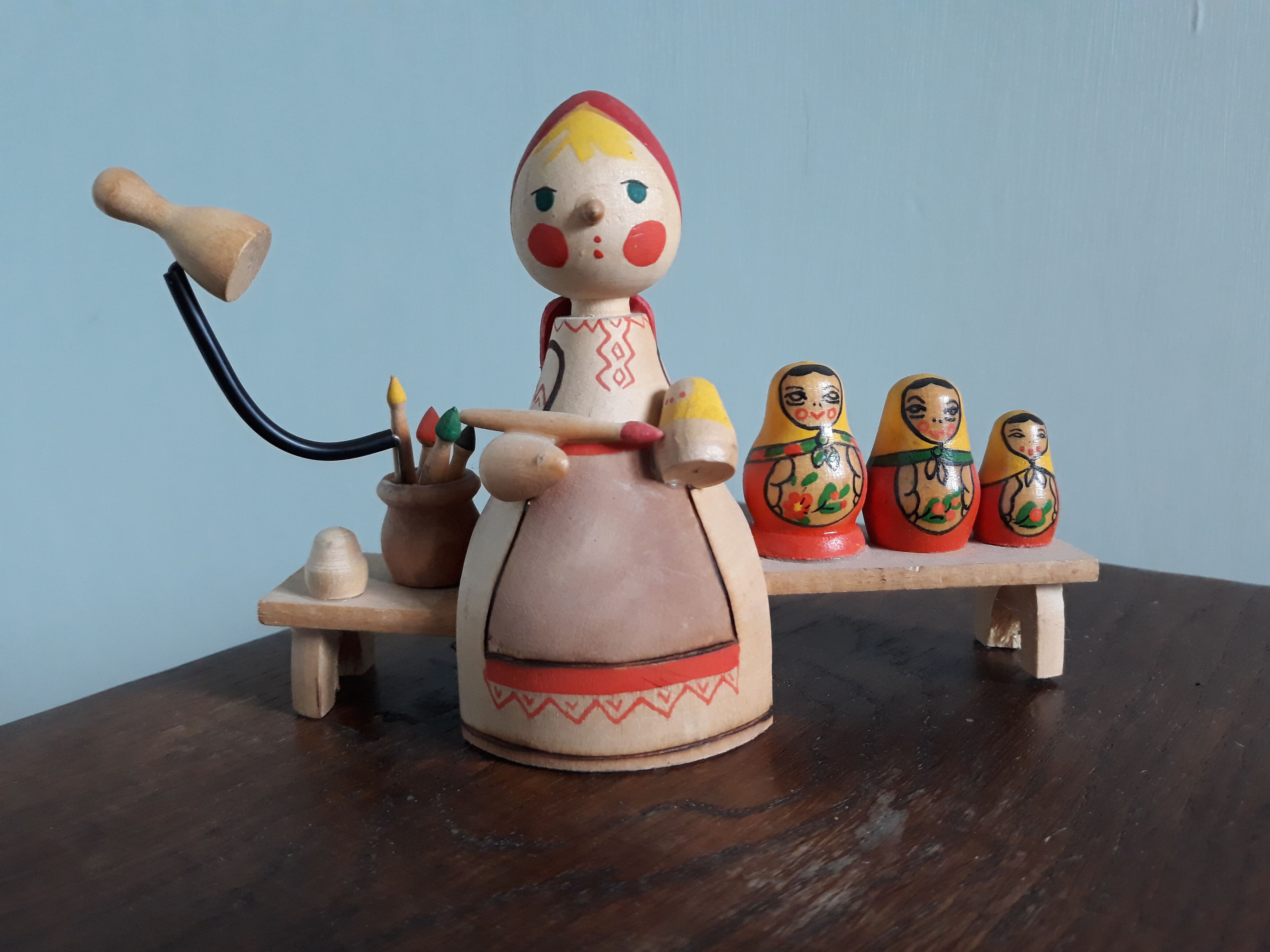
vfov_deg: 51.4
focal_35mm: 27
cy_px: 476
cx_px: 635
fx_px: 991
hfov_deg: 65.3
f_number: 1.7
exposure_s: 1/50
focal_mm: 3.71
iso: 250
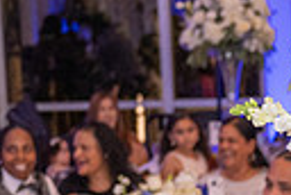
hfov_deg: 9.1
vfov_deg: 6.3
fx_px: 1758
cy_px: 310
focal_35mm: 217
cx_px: 507
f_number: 3.5
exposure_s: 1/200
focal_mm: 48
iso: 1600
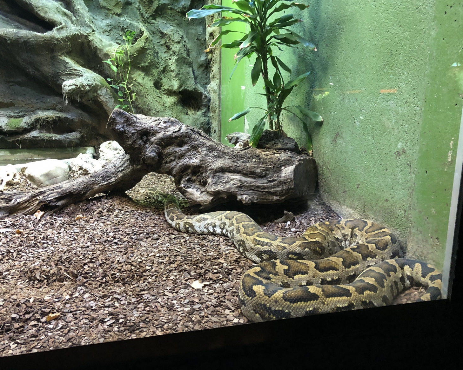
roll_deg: -0.4
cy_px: 184
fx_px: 411
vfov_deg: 48.5
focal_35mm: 30
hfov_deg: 58.7
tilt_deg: -12.4
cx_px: 216
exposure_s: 1/11
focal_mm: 3.99
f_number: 1.8
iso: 100
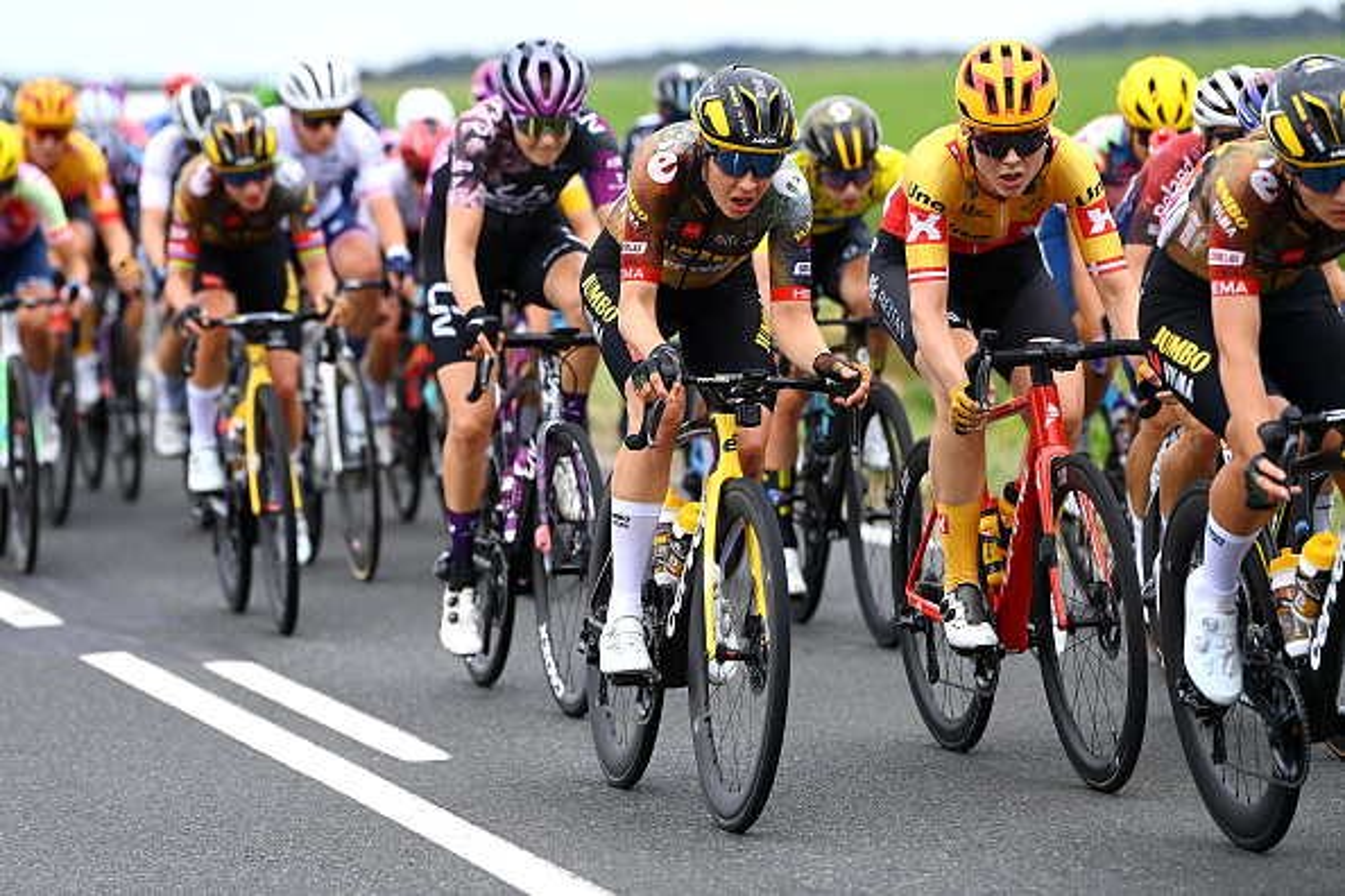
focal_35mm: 200
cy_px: 448
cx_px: 672
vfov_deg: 6.9
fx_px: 7472
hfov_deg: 10.3
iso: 320
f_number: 4
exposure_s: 1/2000
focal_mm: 200
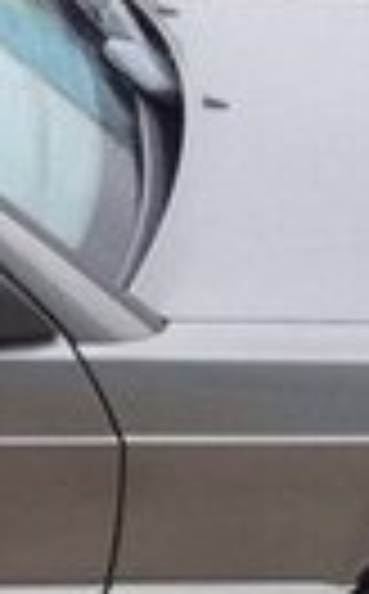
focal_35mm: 186
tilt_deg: -28.2
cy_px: 376
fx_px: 3006
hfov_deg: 6.6
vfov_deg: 11.3
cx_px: -572
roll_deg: +2.8
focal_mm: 4.28
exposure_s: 1/120
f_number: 2.4
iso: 50
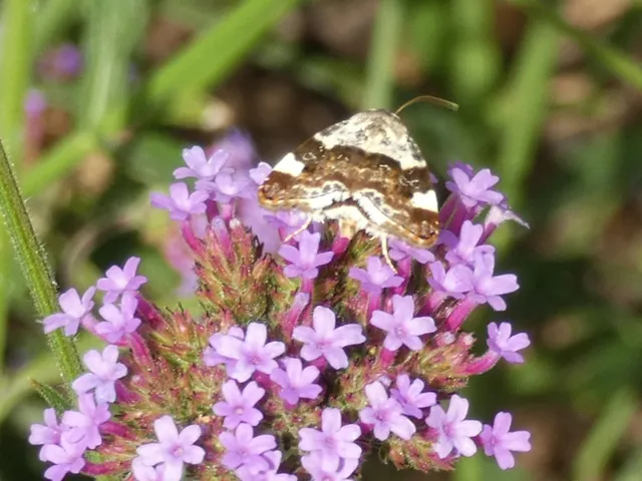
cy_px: 240
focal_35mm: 115
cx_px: 321
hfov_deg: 17.1
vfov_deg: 12.9
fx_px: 2133
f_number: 5
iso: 80
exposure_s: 1/100
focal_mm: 20.5
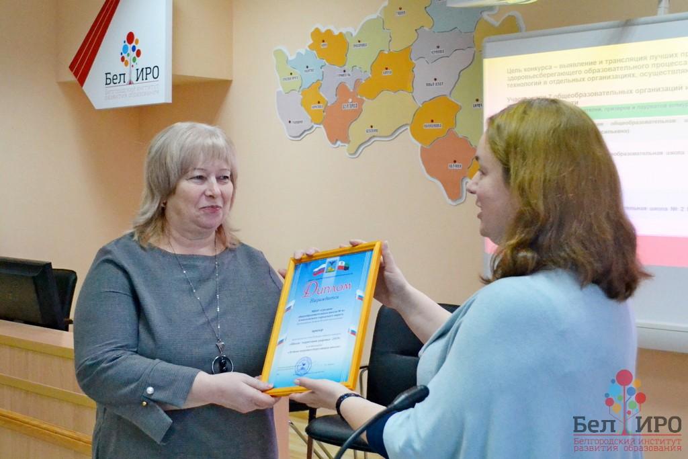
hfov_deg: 49.5
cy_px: 230
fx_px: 745
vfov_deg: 34.2
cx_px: 344
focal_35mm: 39
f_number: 4.2
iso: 3200
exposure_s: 1/250
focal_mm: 26
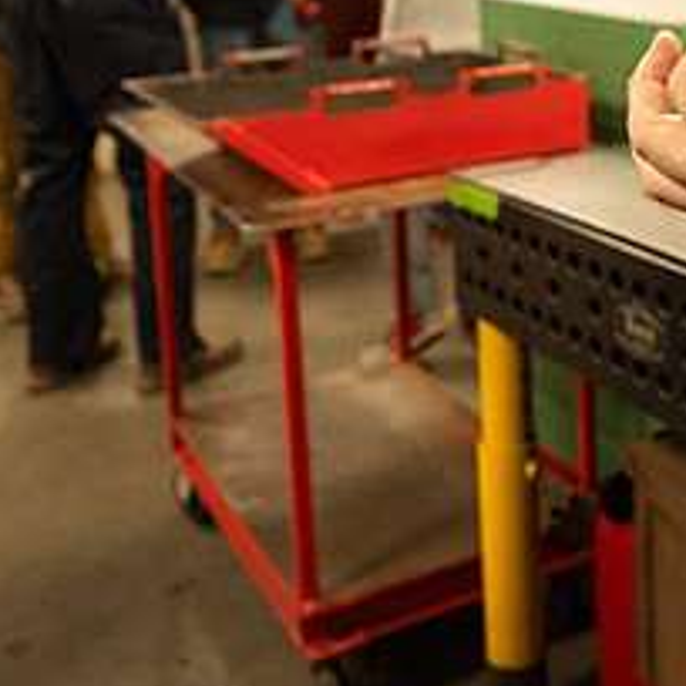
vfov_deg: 28.8
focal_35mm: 58
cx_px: 720
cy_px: 126
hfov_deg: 27.5
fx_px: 1300
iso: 640
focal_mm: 24
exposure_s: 1/250
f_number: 3.2
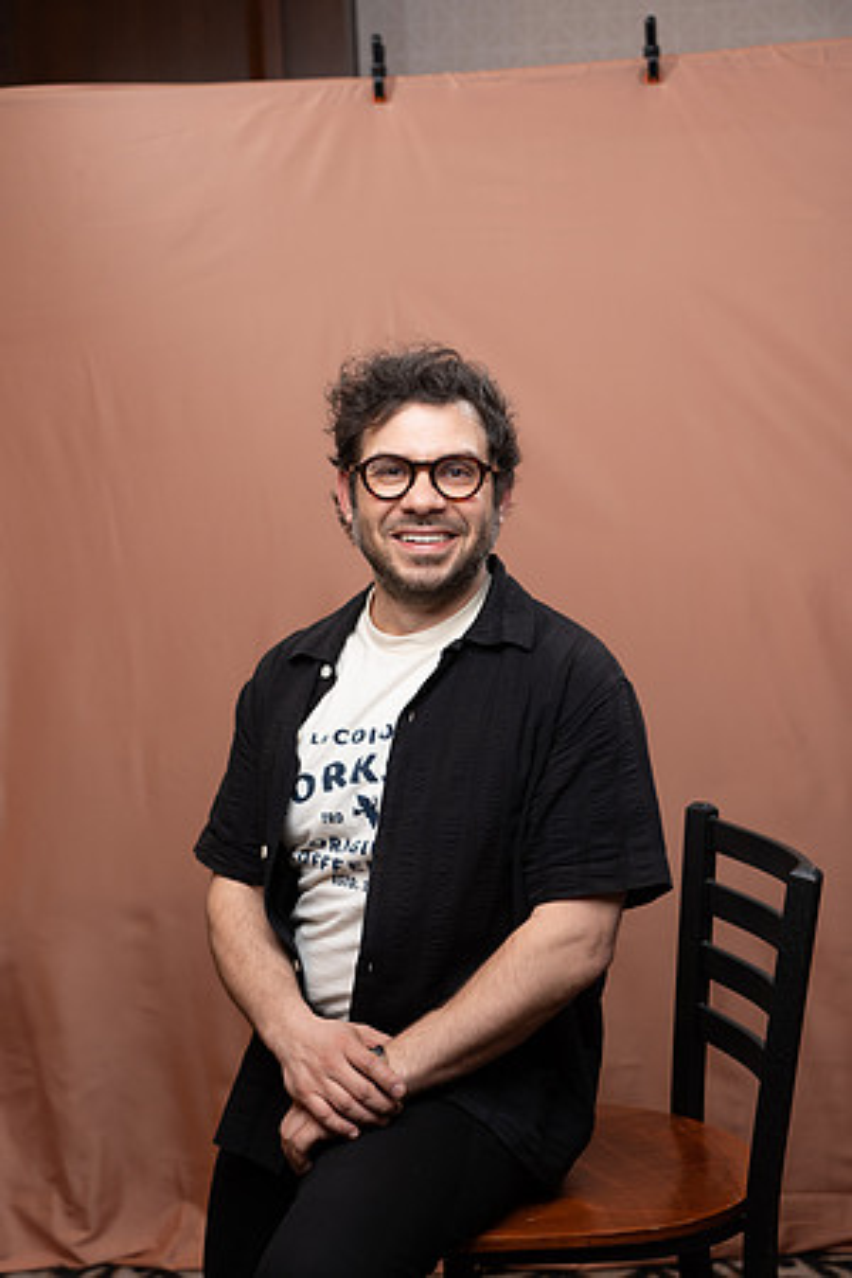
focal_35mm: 56
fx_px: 1988
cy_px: 639
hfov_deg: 24.2
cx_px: 426
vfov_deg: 35.6
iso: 320
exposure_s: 1/160
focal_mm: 56
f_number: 4
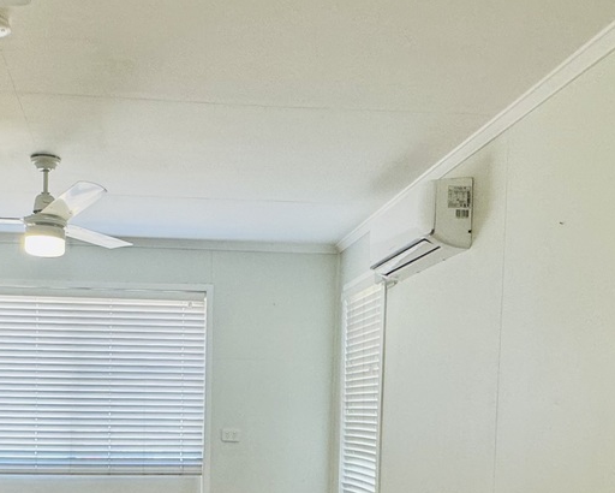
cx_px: 195
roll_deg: -0.6
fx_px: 728
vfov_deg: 35.2
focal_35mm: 40
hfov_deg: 45.0
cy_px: 443
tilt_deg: -2.0
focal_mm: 2.22
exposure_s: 1/100
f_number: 2.2
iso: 200
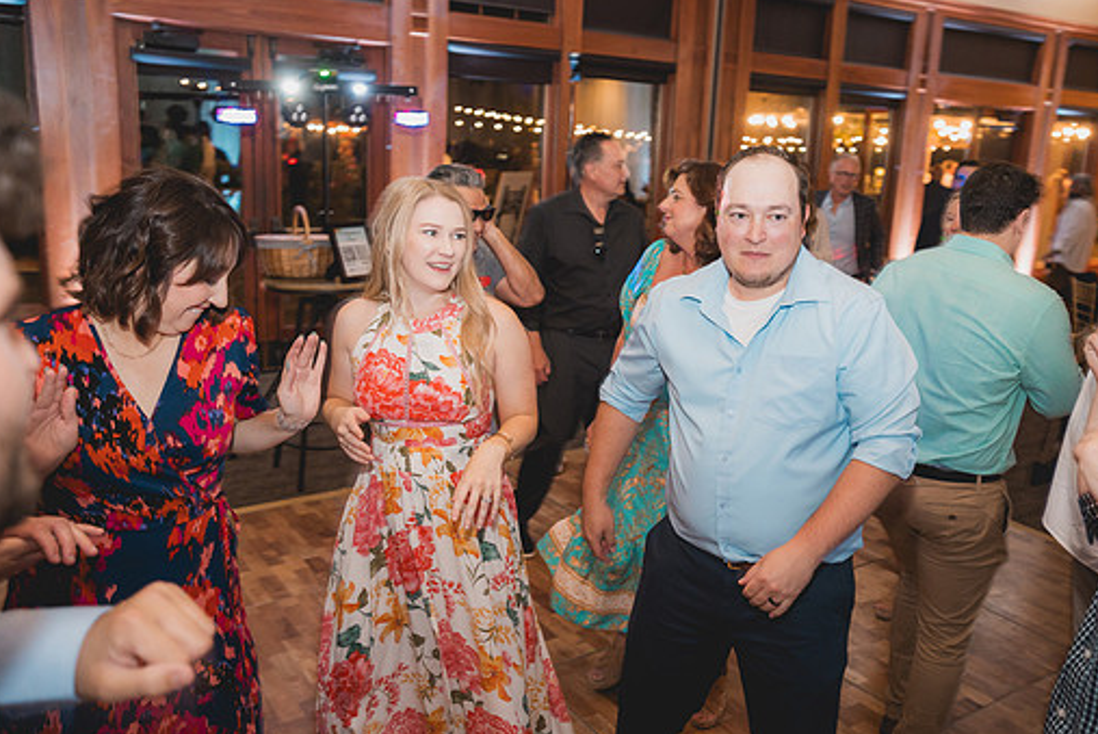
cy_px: 332
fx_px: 977
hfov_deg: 58.6
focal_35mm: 32
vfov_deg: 41.2
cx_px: 598
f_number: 2.8
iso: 2500
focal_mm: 28
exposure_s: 1/40
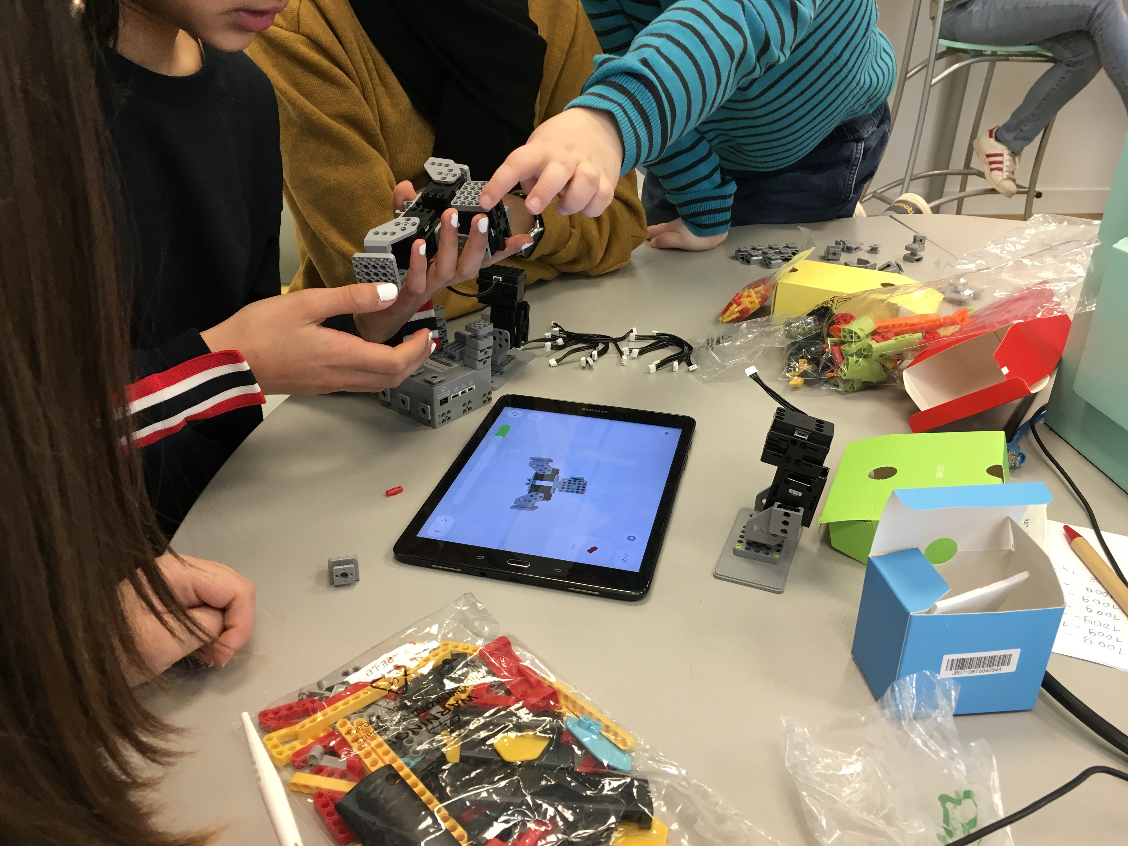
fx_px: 945
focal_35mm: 29
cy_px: 423
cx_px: 564
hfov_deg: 61.7
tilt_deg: -28.3
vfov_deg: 48.2
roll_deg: -1.0
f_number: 2.2
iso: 50
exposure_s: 1/33
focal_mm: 4.15
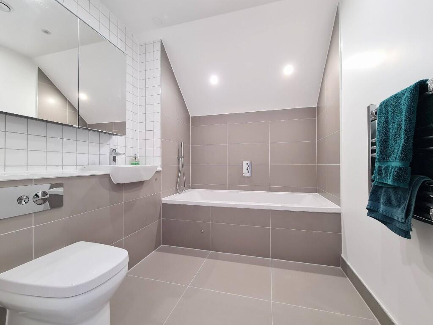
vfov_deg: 89.9
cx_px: 216
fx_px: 163
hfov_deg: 106.2
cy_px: 162
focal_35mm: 13
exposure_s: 1/50
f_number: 2.2
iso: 160
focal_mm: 2.2
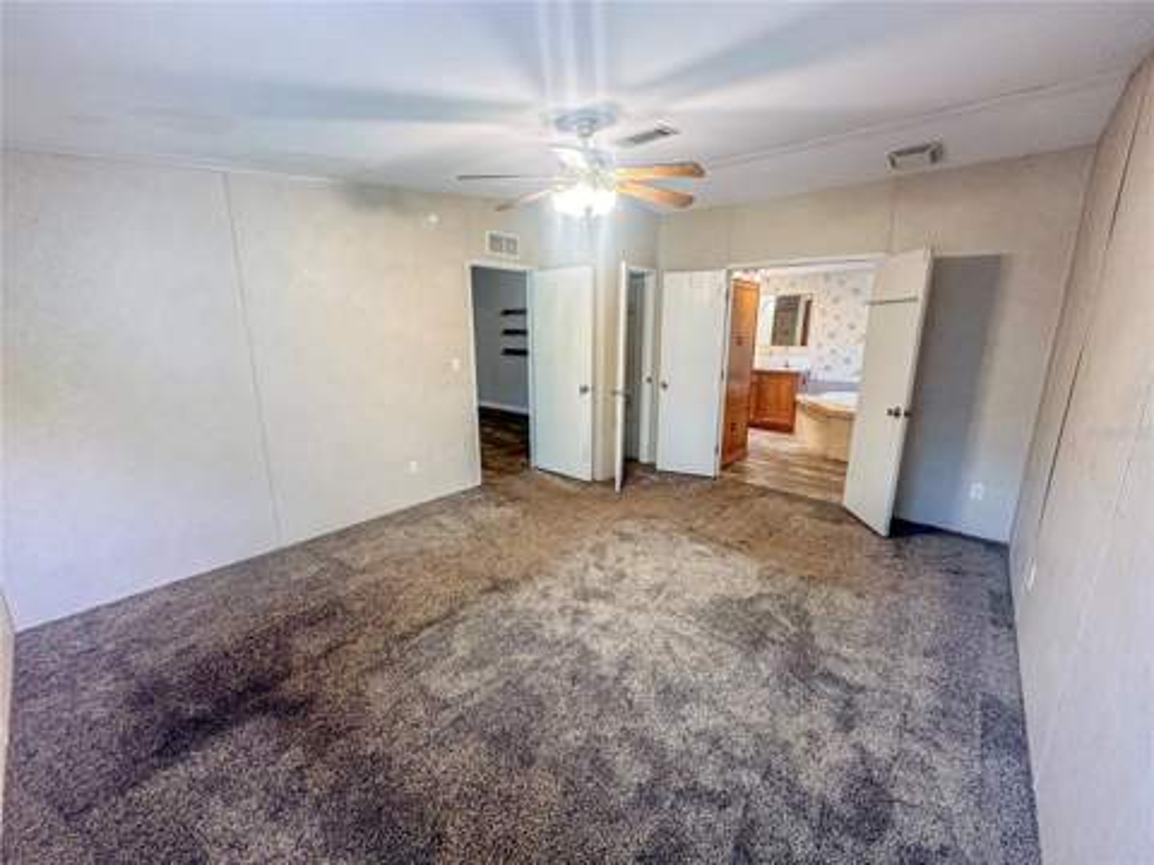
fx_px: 467
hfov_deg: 102.1
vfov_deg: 85.7
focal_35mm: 14
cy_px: 432
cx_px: 577
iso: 250
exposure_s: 1/60
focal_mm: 2.22
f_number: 2.2
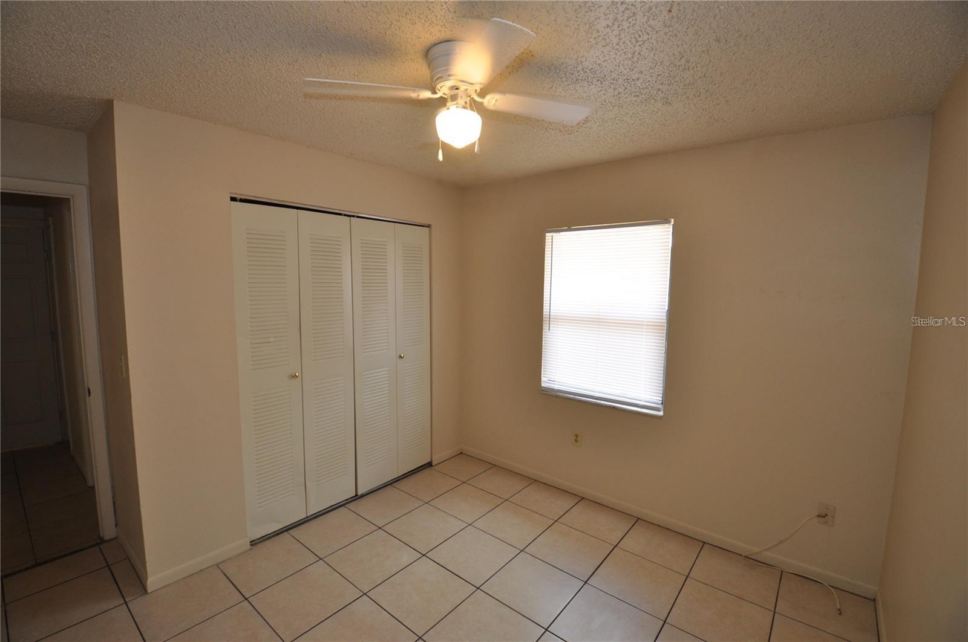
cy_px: 321
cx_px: 484
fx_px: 403
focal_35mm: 15
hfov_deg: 100.5
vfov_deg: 77.2
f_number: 4.5
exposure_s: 1/80
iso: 400
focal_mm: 10
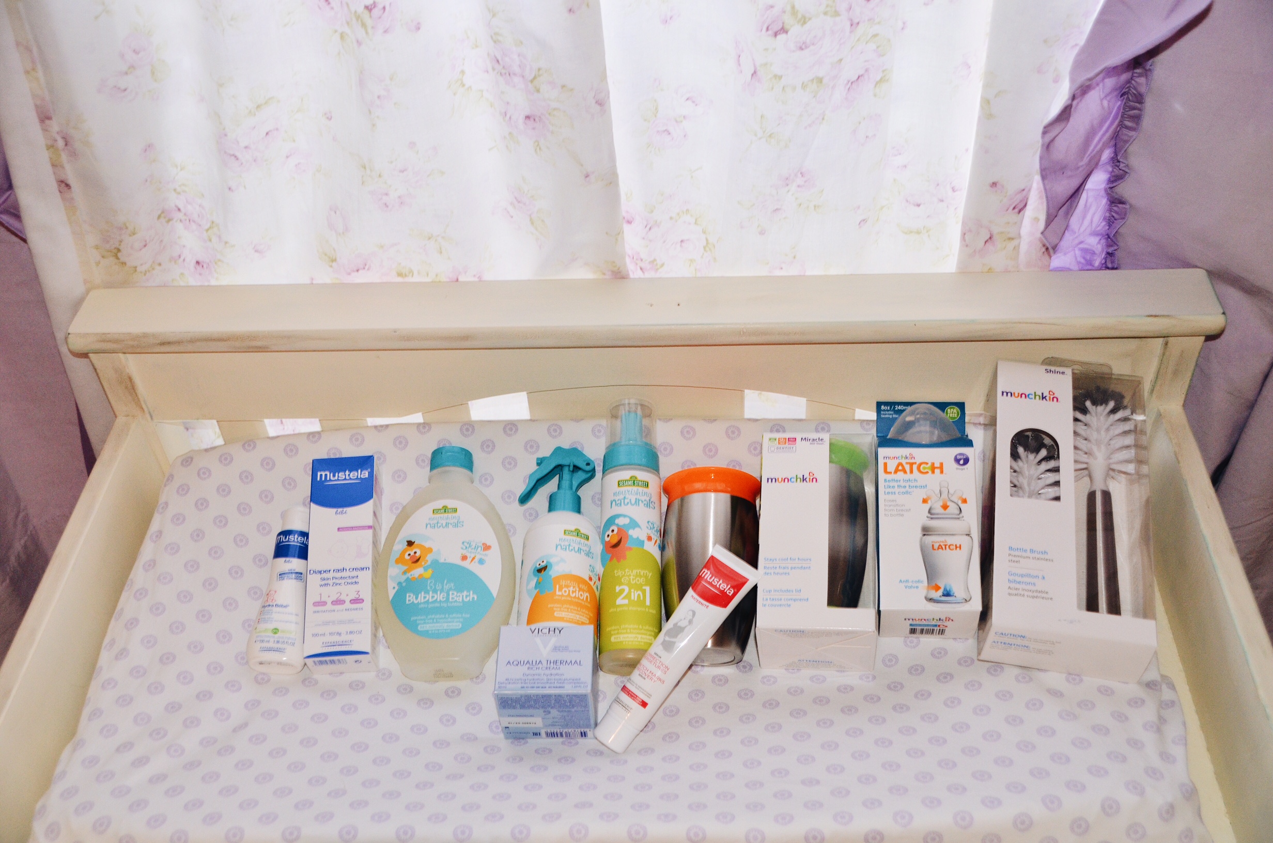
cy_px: 422
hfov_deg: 53.2
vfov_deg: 36.7
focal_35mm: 36
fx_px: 1270
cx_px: 636
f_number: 5
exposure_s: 1/60
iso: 1000
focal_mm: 24
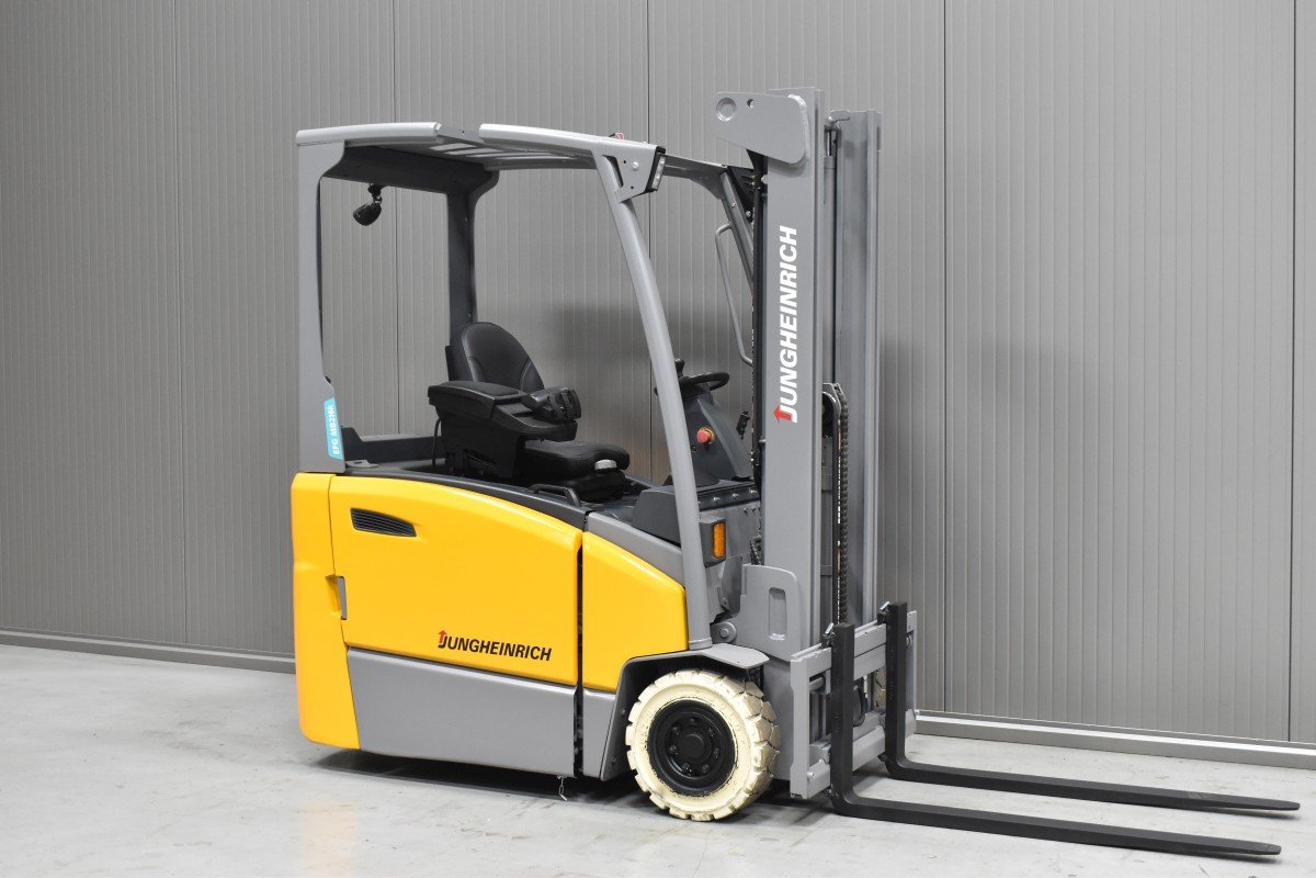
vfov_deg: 28.9
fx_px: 1700
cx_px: 658
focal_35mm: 46
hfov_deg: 42.3
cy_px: 439
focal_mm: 31
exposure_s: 1/30
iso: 1600
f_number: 6.3
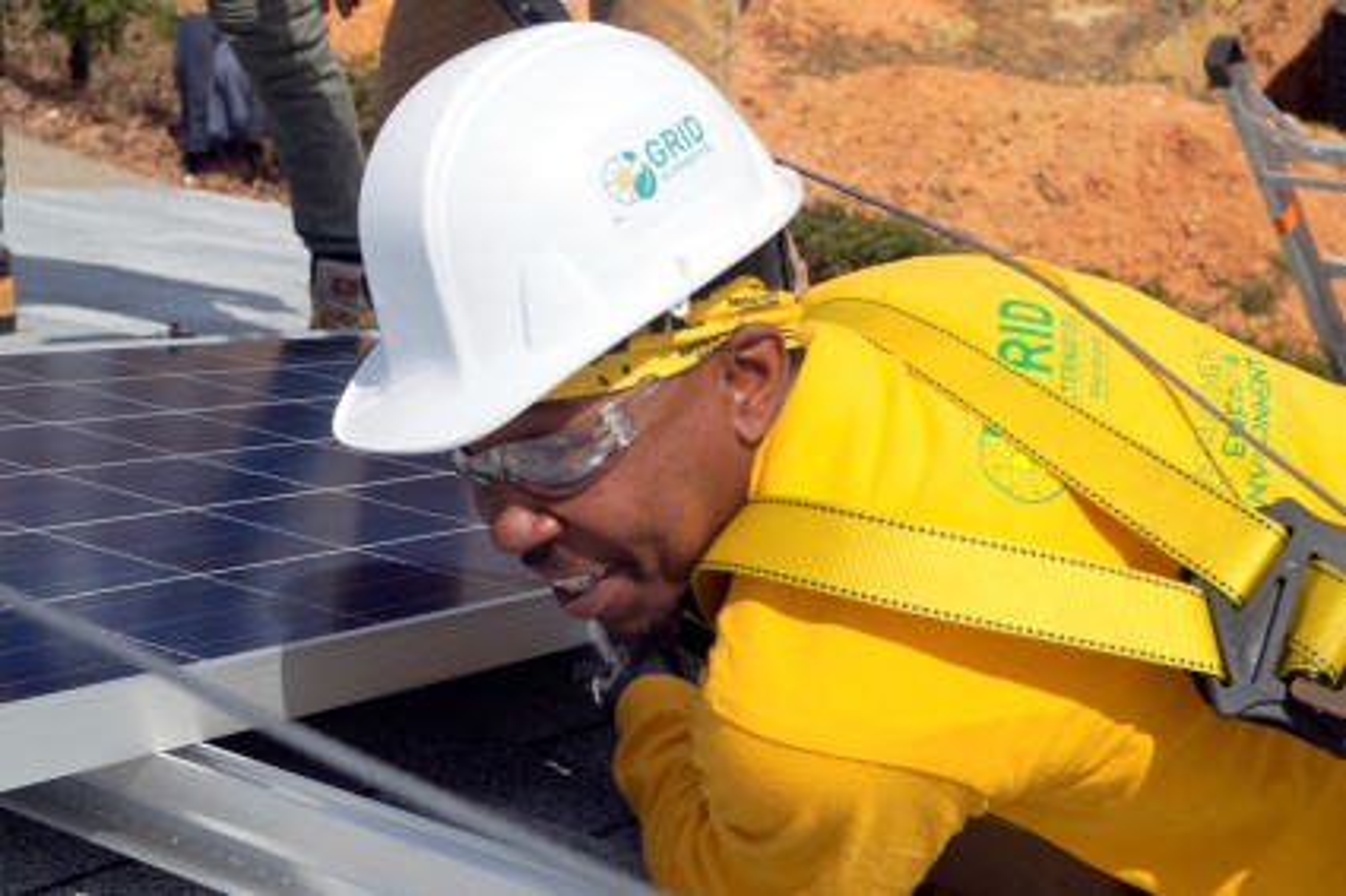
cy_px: 448
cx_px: 673
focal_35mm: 60
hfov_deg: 33.4
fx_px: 2242
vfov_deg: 22.6
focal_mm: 40
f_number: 9
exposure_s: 1/640
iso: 100
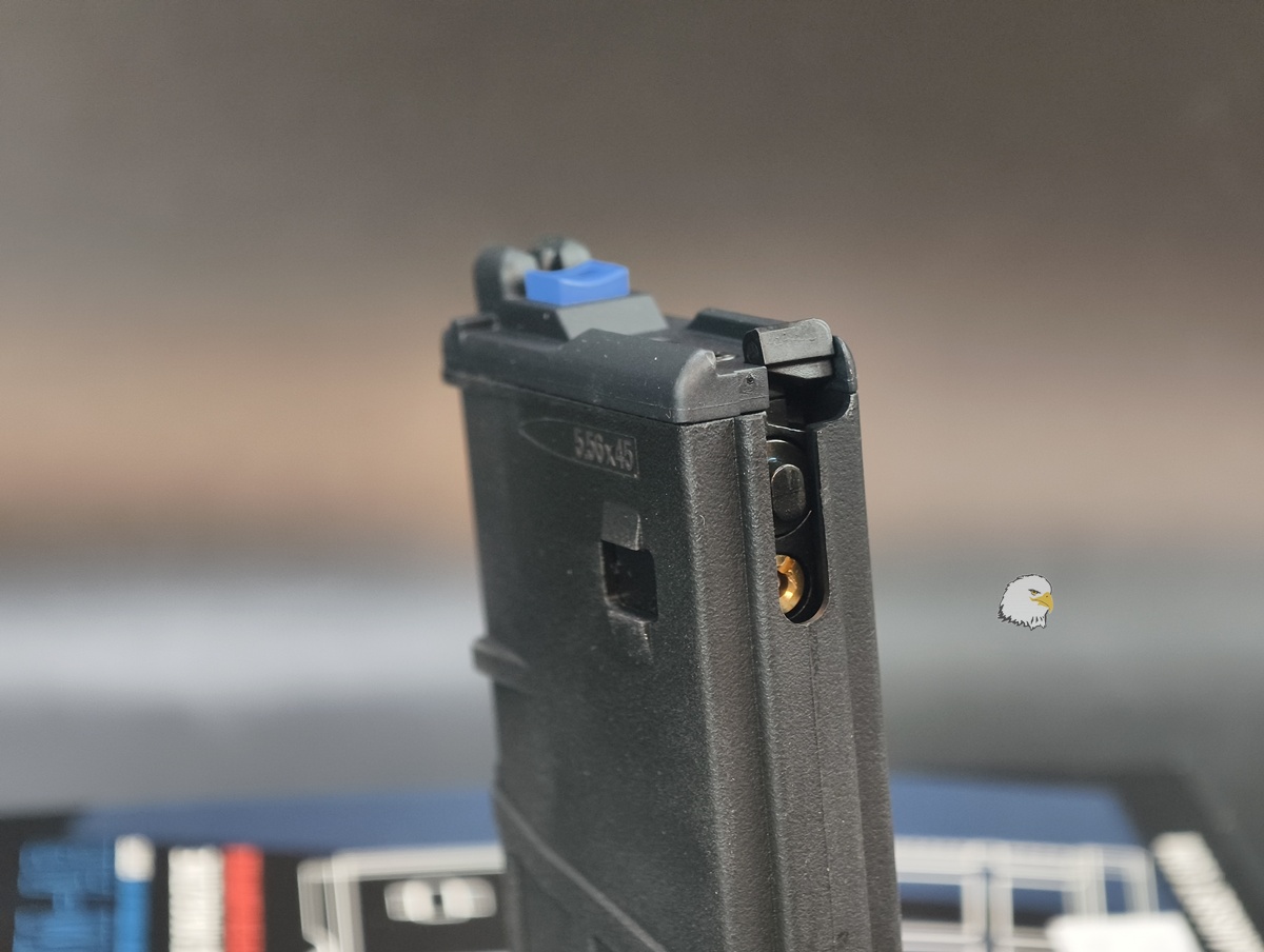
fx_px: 3109
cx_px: 632
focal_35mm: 85
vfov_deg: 17.4
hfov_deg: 23.0
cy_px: 476
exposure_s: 1/10
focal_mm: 22.48
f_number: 2.67
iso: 1048
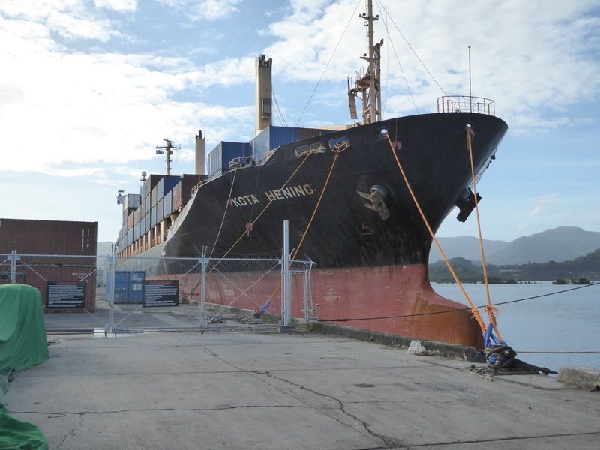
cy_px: 225
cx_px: 300
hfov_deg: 47.9
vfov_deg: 36.8
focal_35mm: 39
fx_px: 676
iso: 160
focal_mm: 6.7
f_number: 3.7
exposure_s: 1/640
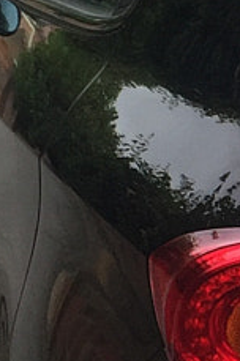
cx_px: 699
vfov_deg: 9.7
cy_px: 284
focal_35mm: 211
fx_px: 2116
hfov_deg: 6.0
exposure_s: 1/1276
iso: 32
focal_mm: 4.15
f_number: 2.2
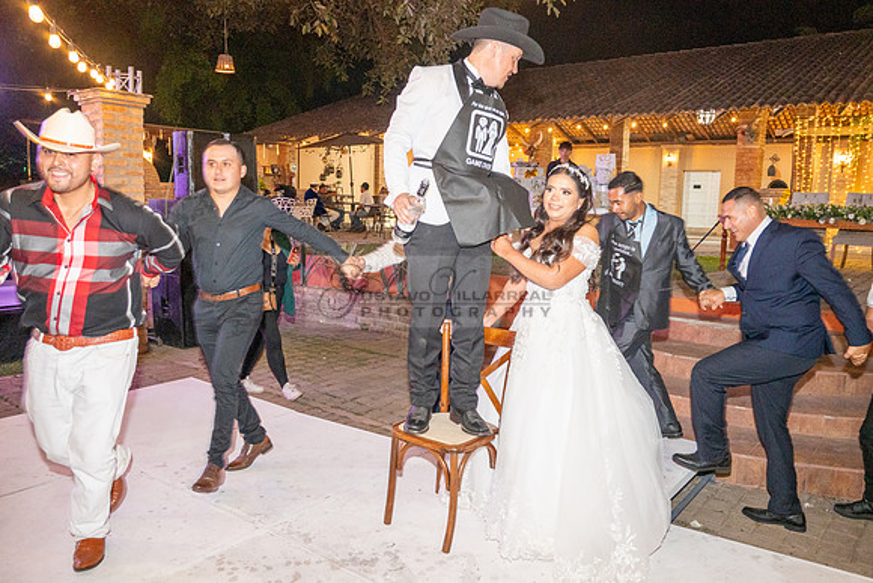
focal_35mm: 28
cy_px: 292
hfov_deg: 65.5
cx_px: 436
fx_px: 679
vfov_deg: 46.4
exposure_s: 1/80
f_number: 5
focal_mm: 28
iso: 2500
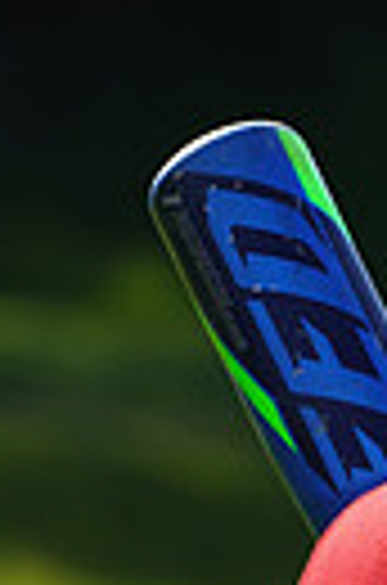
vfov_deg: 2.2
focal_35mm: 949
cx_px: 484
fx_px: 15384
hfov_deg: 1.4
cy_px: 981
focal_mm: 212
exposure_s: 1/250
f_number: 9
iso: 100
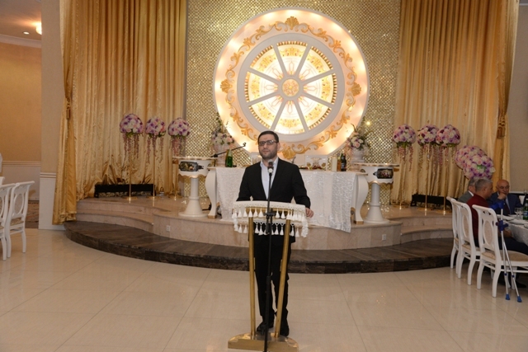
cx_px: 264
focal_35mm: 38
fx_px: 557
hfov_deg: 50.7
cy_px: 176
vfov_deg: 35.1
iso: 2200
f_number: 6.3
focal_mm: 38
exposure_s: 1/100
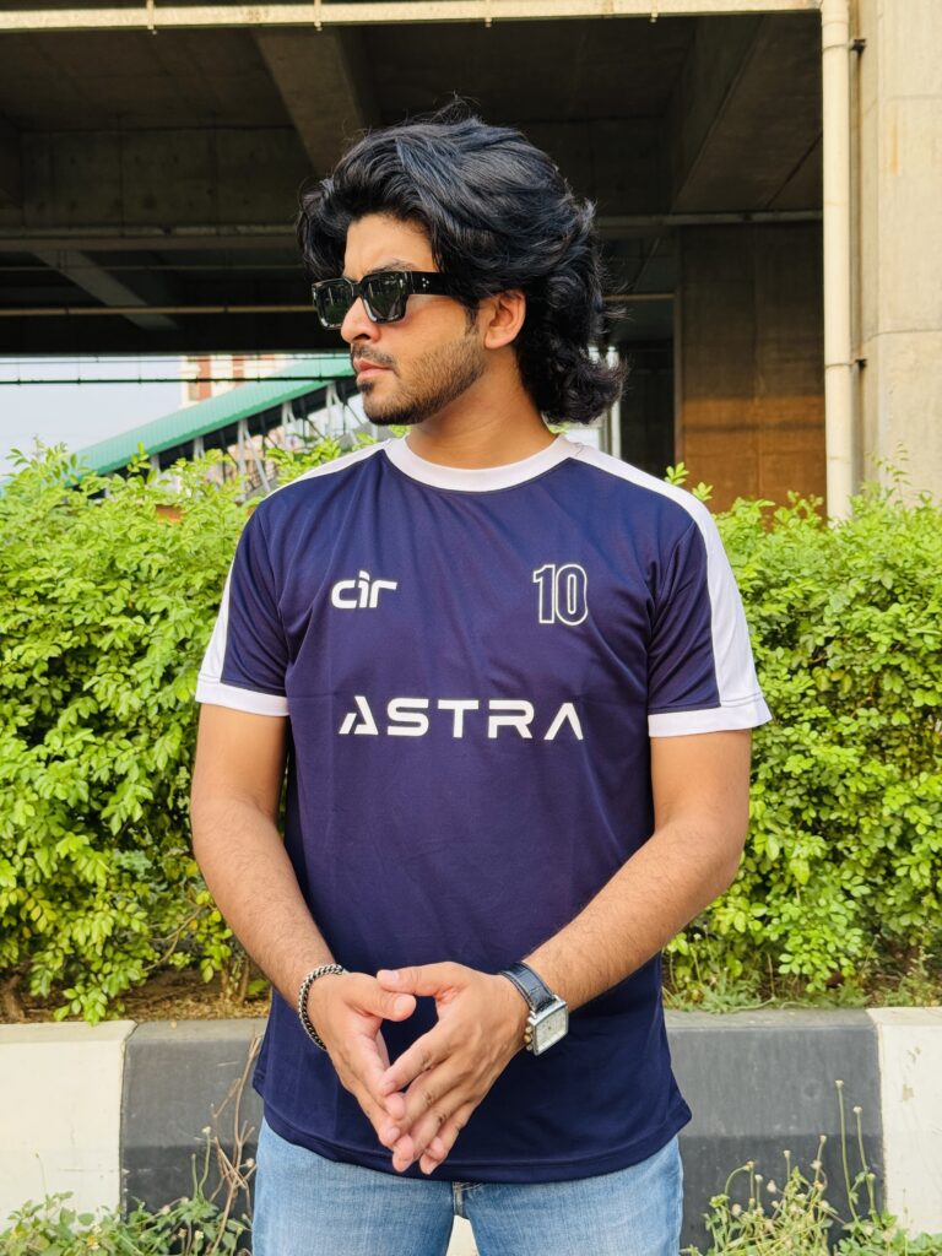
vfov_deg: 39.7
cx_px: 471
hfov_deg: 30.3
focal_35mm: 48
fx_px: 1742
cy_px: 628
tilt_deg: -2.5
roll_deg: +1.4
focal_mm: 6.76
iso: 64
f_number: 1.78
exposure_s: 1/173
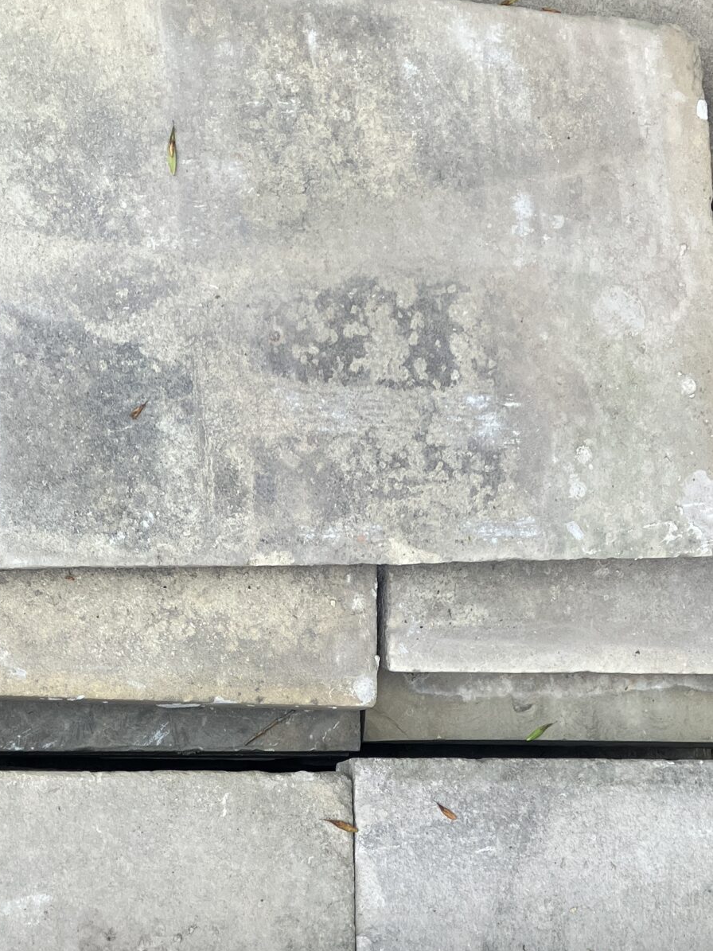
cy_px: 857
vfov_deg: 30.7
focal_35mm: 60
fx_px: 1648
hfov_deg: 24.4
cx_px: 332
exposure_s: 1/337
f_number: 1.8
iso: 32
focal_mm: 3.99
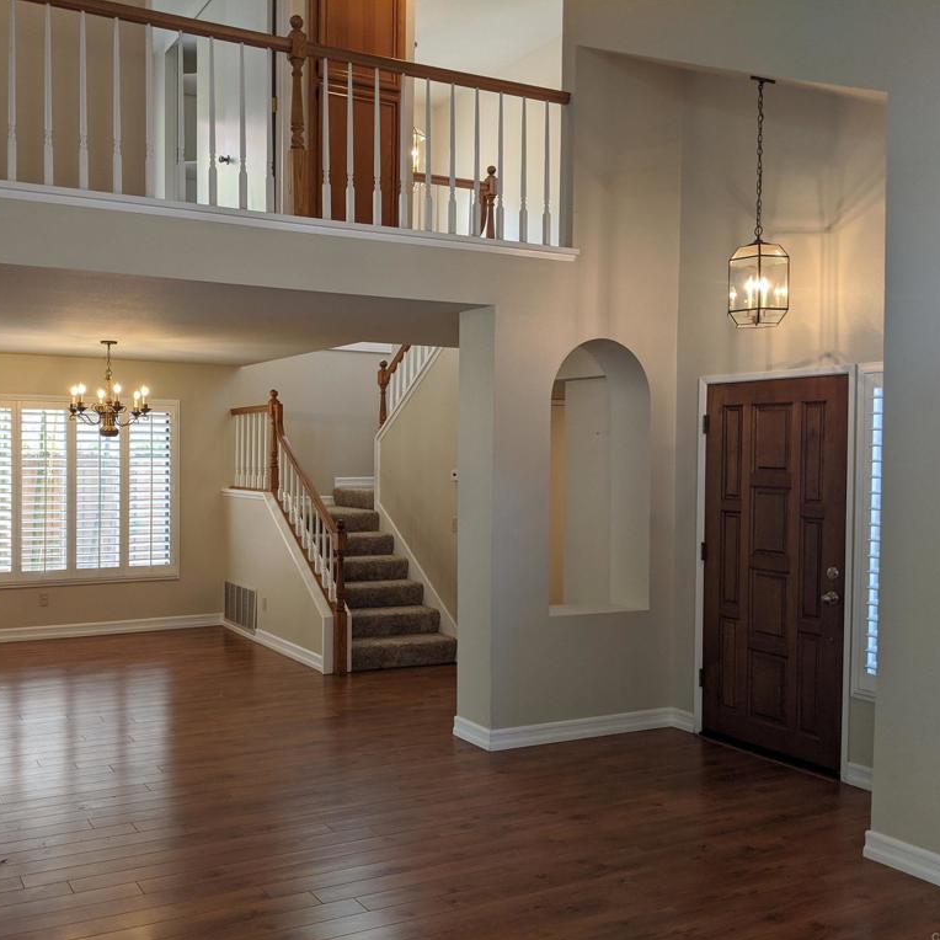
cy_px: 470
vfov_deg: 51.1
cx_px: 342
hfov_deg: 50.5
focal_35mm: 32
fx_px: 983
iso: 66
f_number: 1.8
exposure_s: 1/125
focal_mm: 4.44
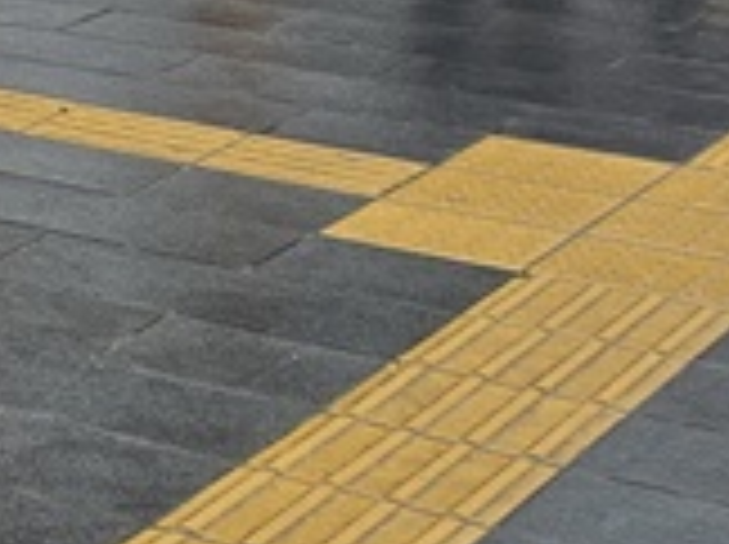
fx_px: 2986
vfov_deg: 9.4
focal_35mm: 142
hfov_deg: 10.0
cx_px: -1516
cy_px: -710
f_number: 1.8
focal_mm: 5.4
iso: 25
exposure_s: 1/981
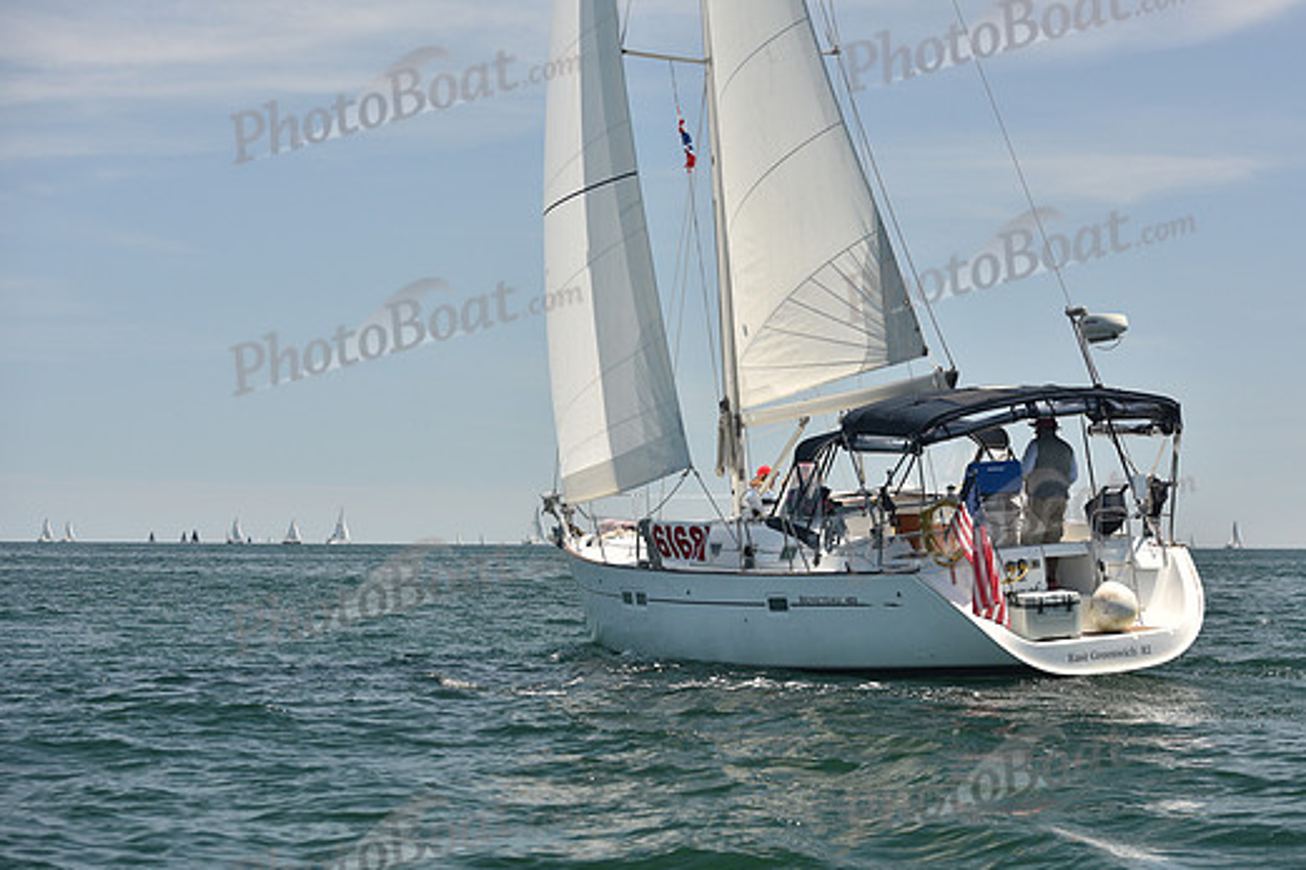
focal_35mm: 78
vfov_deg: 17.5
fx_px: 2829
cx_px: 714
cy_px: 425
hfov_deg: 26.0
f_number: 5
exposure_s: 1/800
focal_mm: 70
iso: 250
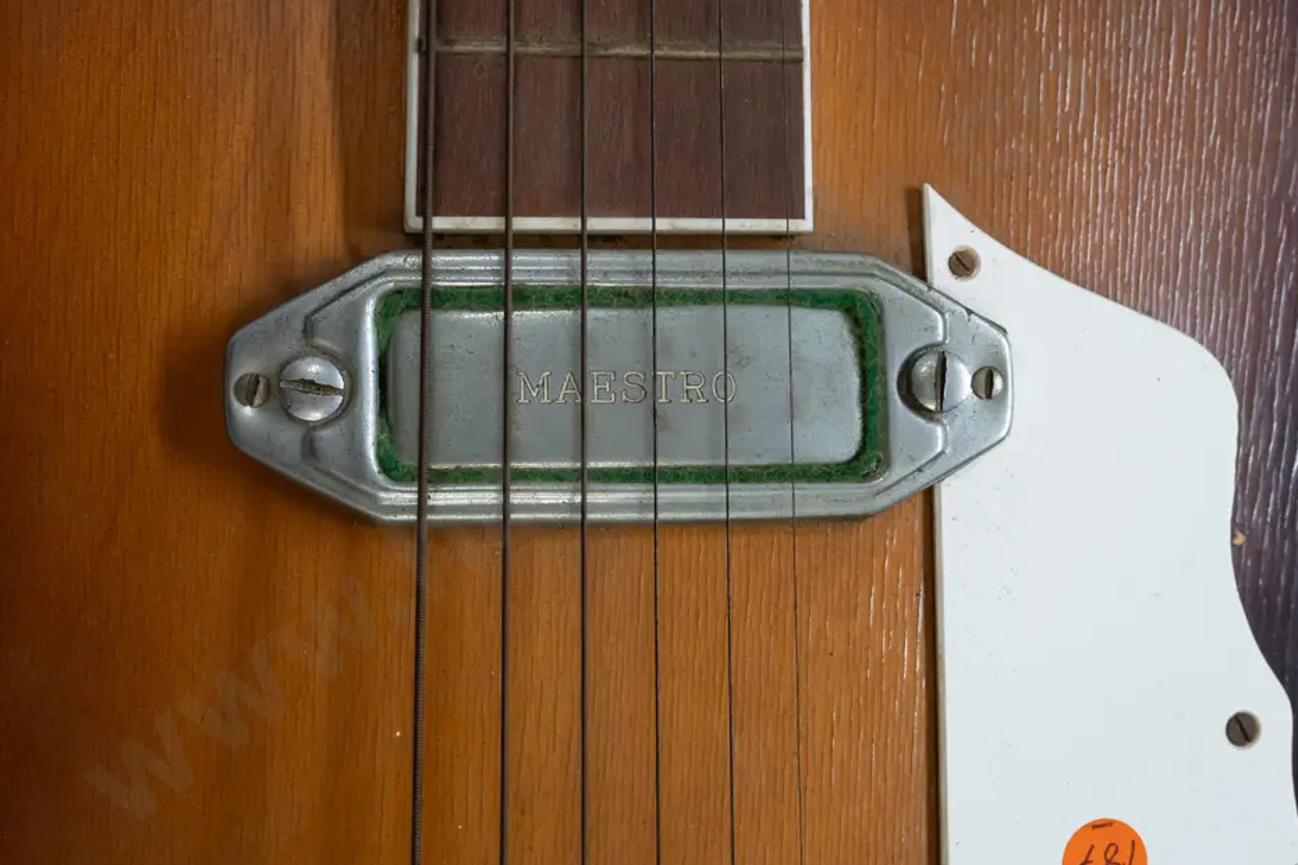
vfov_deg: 28.0
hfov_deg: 41.1
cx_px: 670
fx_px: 1730
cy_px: 377
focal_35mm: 48
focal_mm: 21
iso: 3200
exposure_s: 1/200
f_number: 5.6
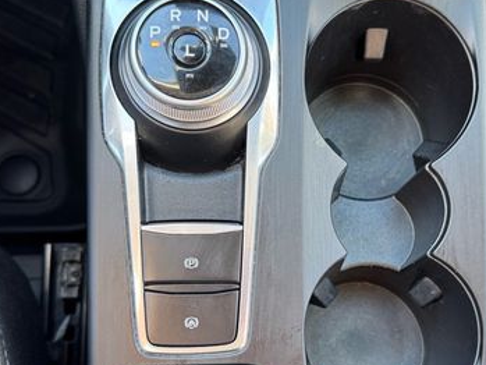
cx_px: 280
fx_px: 618
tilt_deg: -77.6
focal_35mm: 44
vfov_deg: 32.7
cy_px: 228
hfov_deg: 42.8
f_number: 1.78
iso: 160
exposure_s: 1/50
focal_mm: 6.76
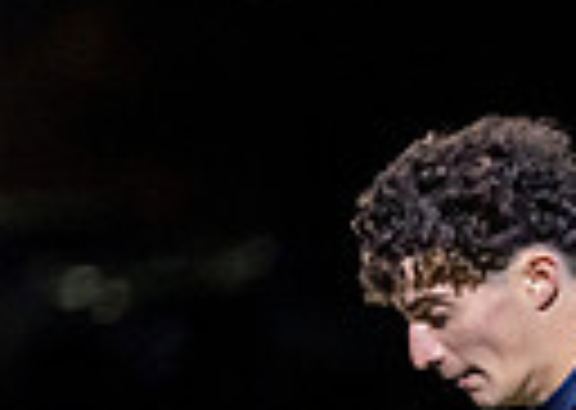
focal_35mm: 1134
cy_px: 1071
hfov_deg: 1.8
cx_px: 1244
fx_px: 18522
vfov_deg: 1.3
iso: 2500
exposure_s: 1/1000
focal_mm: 200
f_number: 2.8
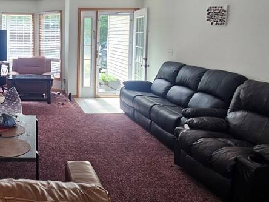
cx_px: 31
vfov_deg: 45.1
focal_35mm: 30
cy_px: 49
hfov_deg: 53.2
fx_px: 233
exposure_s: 1/60
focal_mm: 2.2
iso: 125
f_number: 2.2
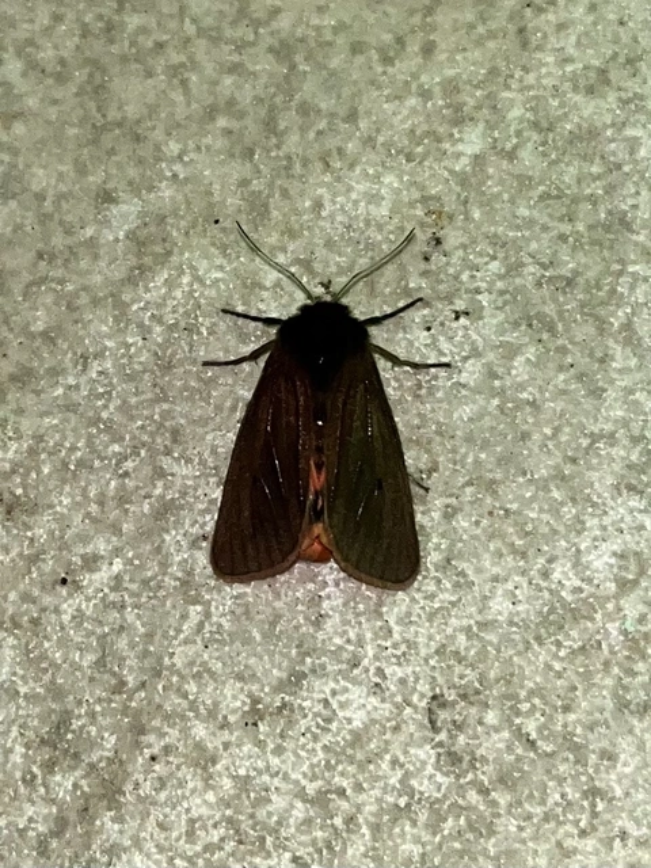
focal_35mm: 26
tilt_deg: -76.6
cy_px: 434
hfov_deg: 53.1
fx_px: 652
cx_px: 326
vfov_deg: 67.3
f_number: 1.6
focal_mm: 5.1
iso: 32
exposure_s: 1/80
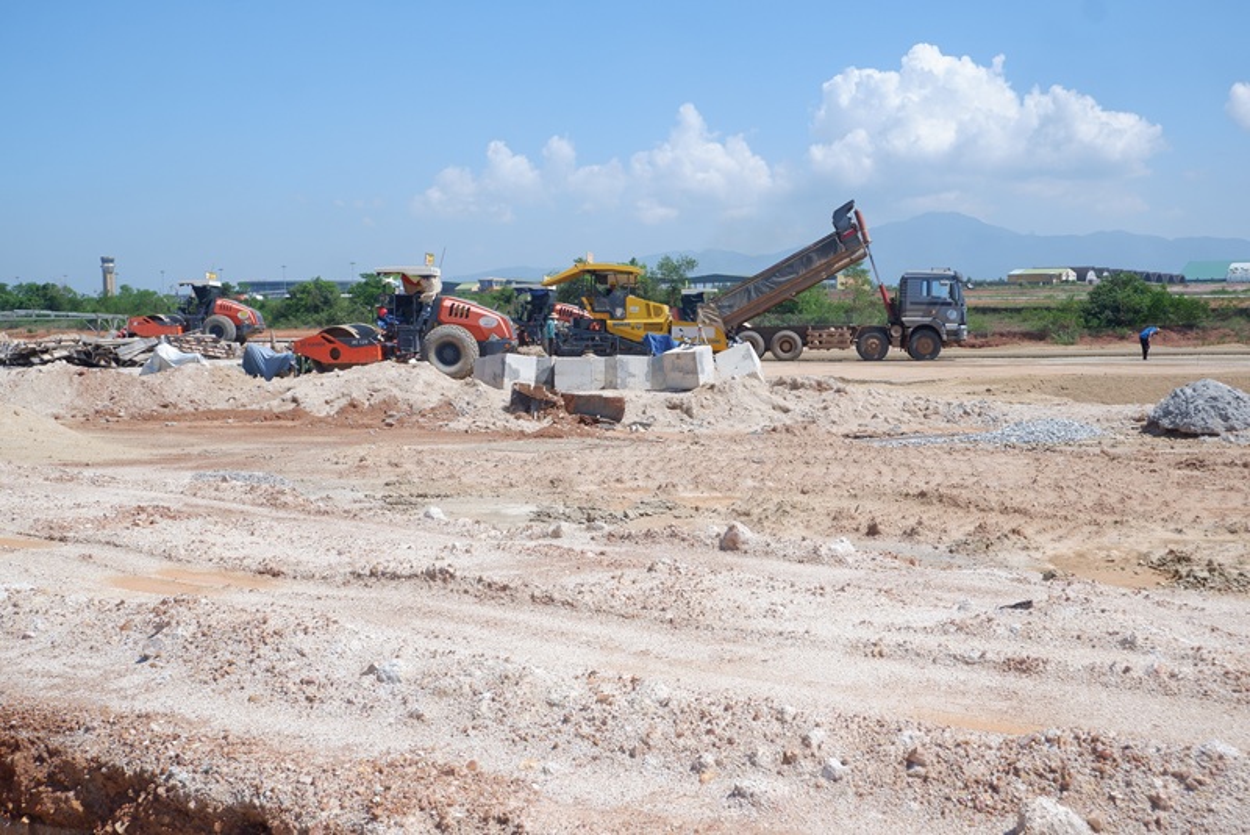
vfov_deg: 31.9
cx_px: 625
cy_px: 418
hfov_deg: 46.4
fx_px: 1459
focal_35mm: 42
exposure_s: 1/480
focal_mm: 28
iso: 200
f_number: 8
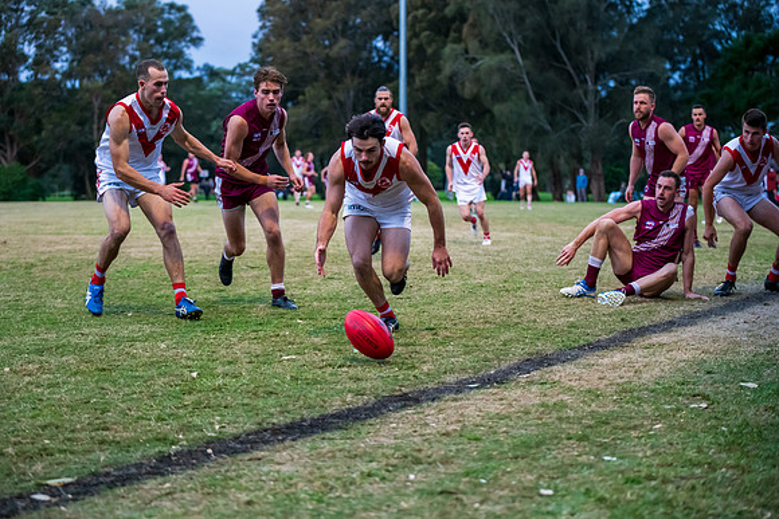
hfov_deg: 27.2
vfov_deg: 18.4
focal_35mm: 74
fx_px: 1609
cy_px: 260
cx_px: 376
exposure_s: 1/1000
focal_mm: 70
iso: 3200
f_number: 2.8
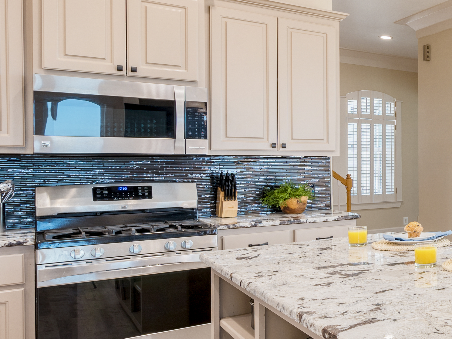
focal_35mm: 41
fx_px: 535
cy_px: 167
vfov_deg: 35.1
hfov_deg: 32.0
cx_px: 615
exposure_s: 1/13
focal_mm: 15
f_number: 9
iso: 100
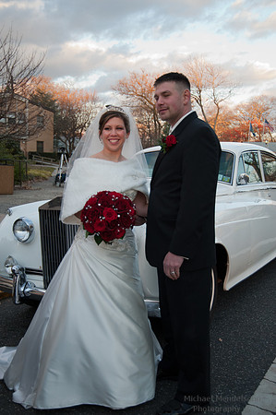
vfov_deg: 50.7
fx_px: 438
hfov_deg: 35.0
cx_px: 138
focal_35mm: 38
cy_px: 208
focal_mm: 38
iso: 2000
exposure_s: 1/640
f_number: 4.2
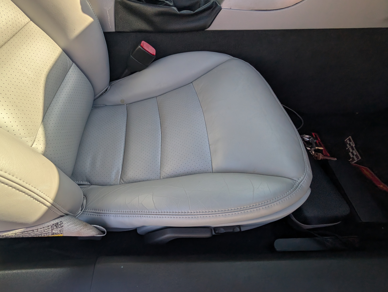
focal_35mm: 15
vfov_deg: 81.9
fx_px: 168
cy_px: 152
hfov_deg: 97.1
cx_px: 160
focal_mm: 2.02
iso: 52
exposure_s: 1/1462
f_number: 1.7
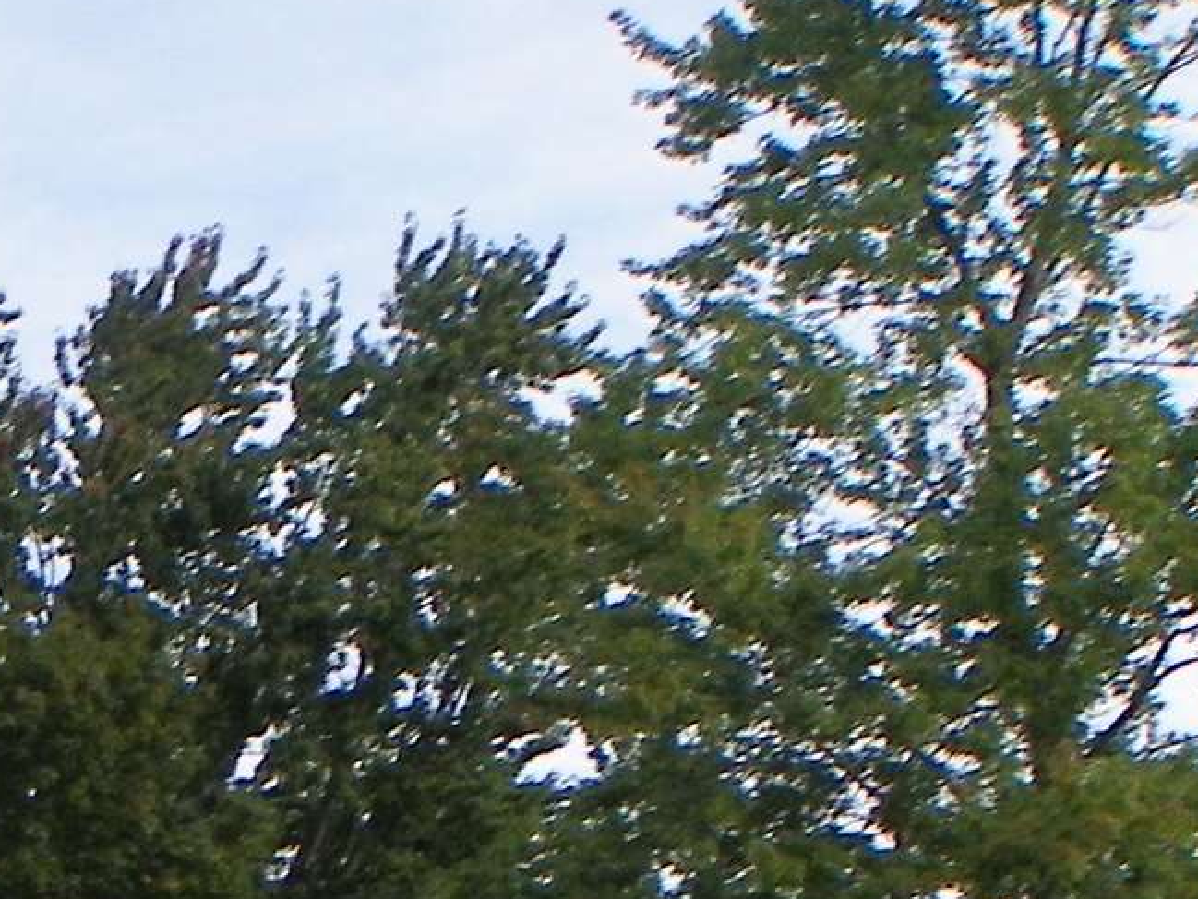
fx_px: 4258
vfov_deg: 11.2
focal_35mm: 123
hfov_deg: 12.8
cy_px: 1599
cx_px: -1558
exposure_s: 1/400
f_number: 4
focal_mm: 4.6
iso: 64
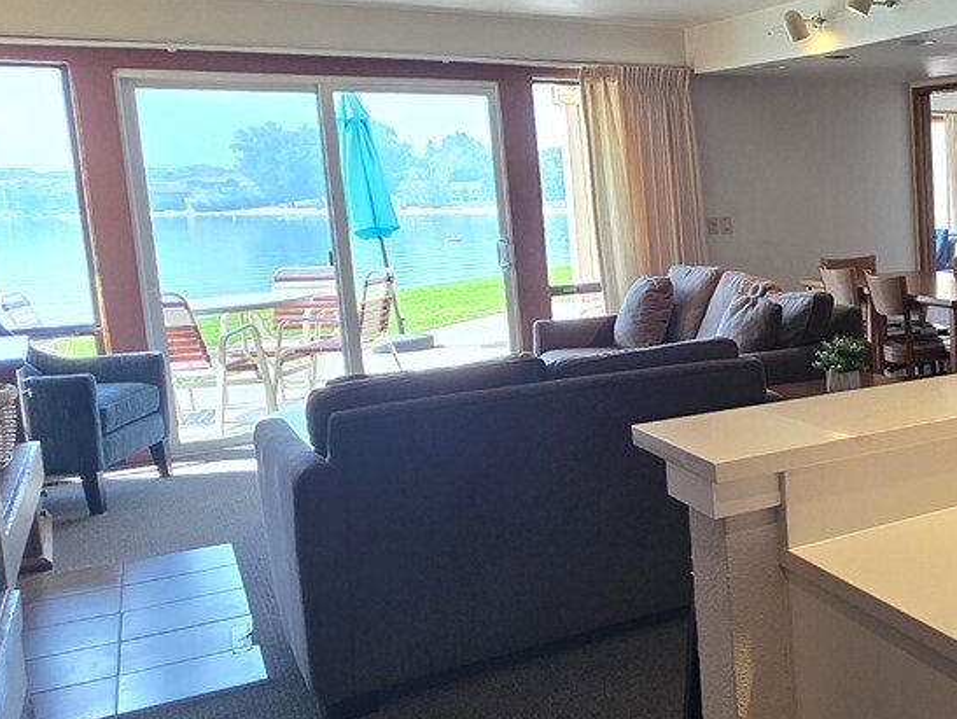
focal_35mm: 38
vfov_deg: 37.7
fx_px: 1051
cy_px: 317
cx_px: 1099
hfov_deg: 38.6
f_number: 1.9
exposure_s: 1/120
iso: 100
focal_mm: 2.2
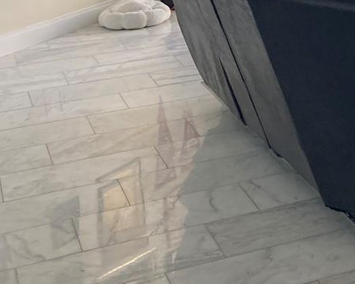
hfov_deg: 19.0
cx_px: 484
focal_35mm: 92
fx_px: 967
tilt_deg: -5.8
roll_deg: +0.5
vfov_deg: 15.9
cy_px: -76
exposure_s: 1/120
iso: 80
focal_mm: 3.99
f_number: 1.8
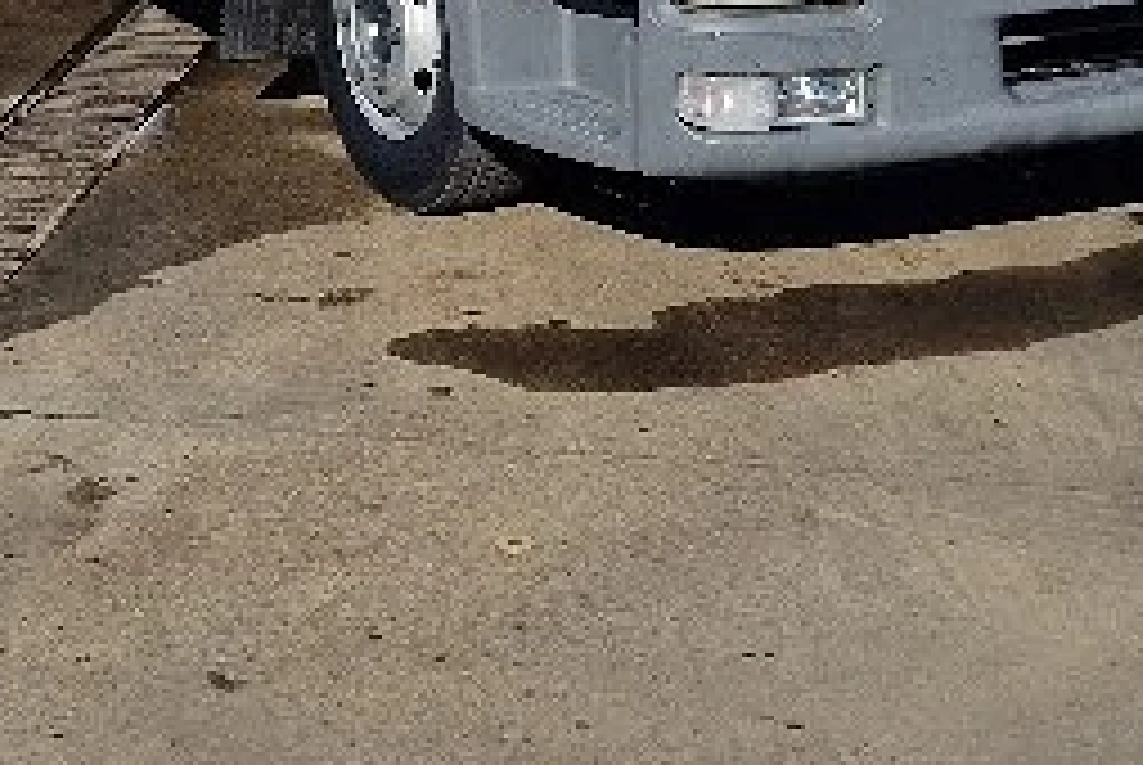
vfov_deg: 12.7
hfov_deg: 21.5
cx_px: 288
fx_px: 2988
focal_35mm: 94
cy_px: -778
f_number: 1.8
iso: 50
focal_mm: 6.4
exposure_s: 1/2500
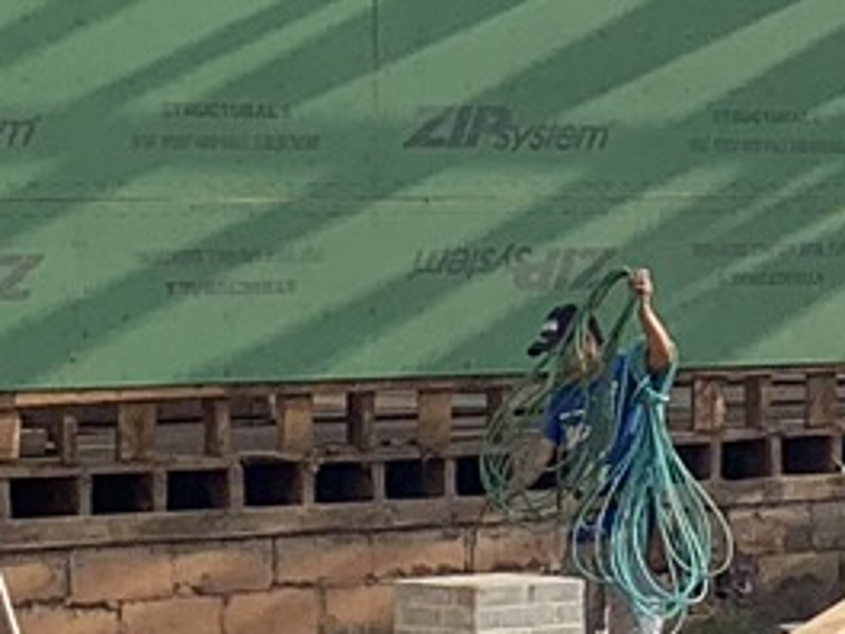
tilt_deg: +2.8
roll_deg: +0.0
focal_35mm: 202
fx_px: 4931
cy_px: 205
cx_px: 1095
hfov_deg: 9.6
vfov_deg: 7.4
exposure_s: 1/2160
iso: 25
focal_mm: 4.25
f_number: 1.8
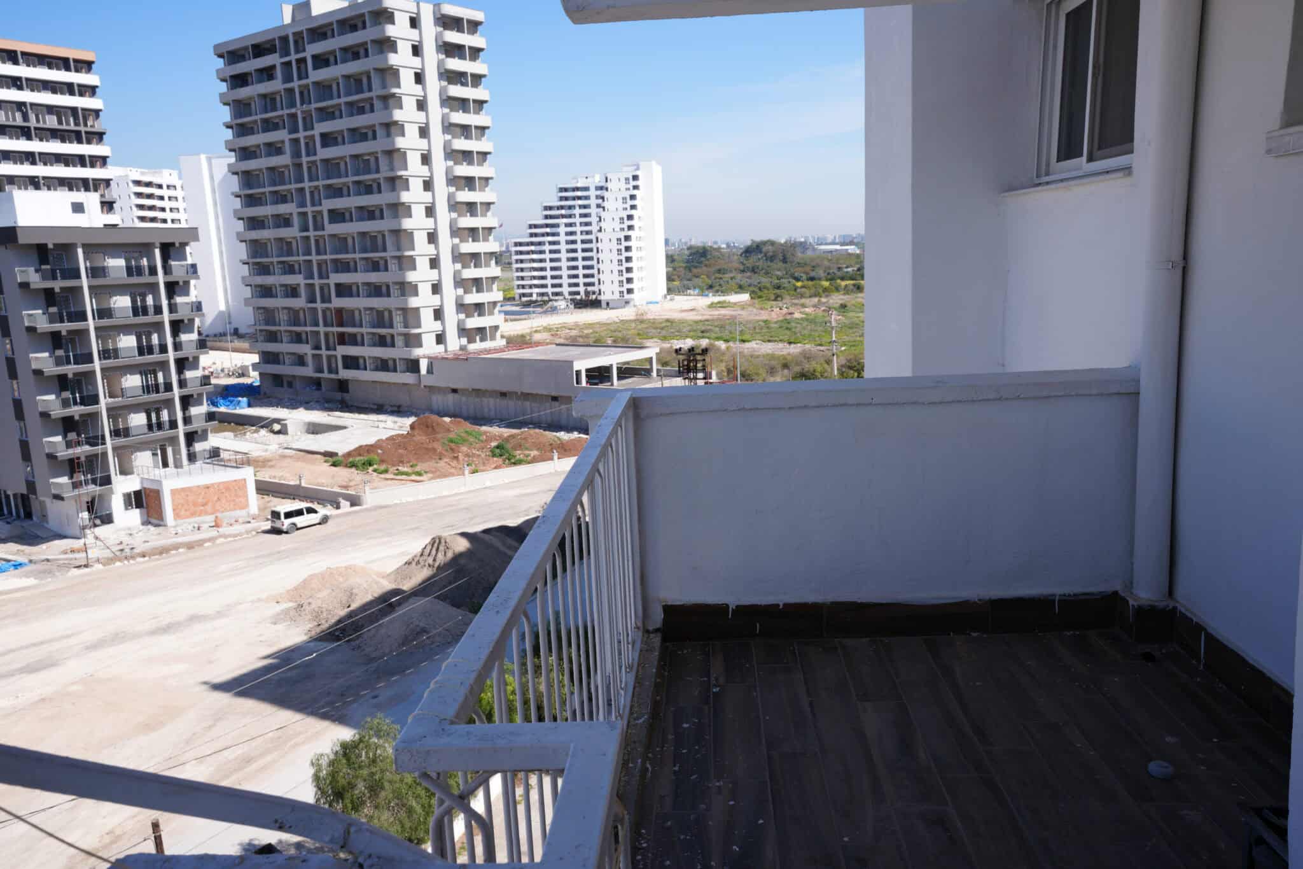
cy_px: 434
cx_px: 652
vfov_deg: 46.4
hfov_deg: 65.5
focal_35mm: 28
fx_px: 1013
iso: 100
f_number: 9
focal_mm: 28
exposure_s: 1/125
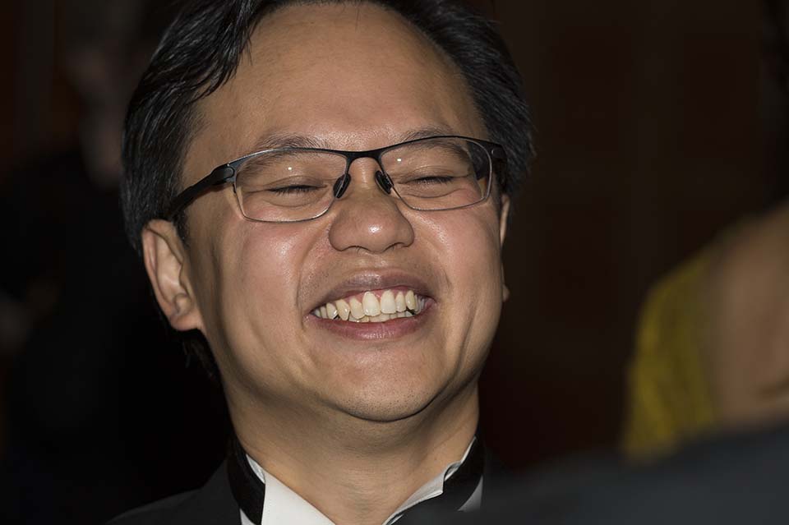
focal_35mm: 200
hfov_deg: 10.3
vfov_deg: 6.9
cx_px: 394
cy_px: 262
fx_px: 4381
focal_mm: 200
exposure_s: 1/60
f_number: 9
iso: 400
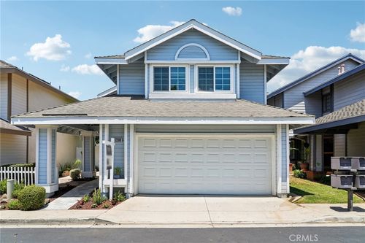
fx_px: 243
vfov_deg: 53.1
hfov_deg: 73.8
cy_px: 122
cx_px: 182
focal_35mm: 24
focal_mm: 24
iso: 125
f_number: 8
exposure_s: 1/400
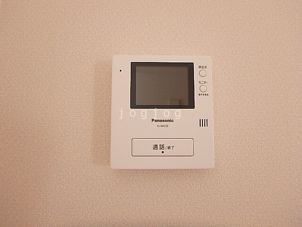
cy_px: 114
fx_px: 183
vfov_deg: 63.4
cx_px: 151
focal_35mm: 21
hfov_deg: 79.0
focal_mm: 3.7
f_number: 3.5
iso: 320
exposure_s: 1/30
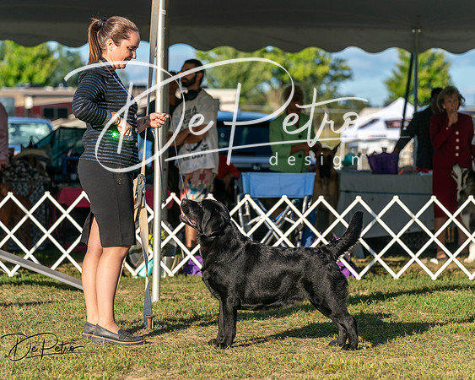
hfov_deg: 12.9
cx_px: 238
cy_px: 190
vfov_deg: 10.3
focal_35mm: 150
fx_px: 2105
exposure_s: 1/1250
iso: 200
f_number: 4.5
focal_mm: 133
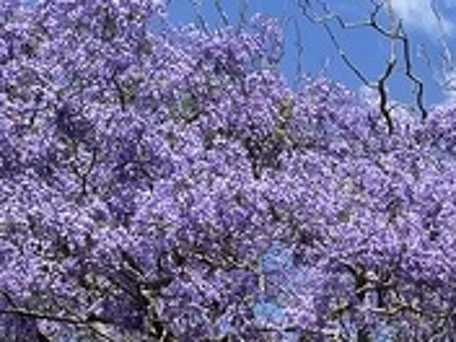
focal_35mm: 151
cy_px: 611
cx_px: 829
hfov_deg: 12.0
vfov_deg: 9.4
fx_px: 1989
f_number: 1.6
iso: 32
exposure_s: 1/2882
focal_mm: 4.2
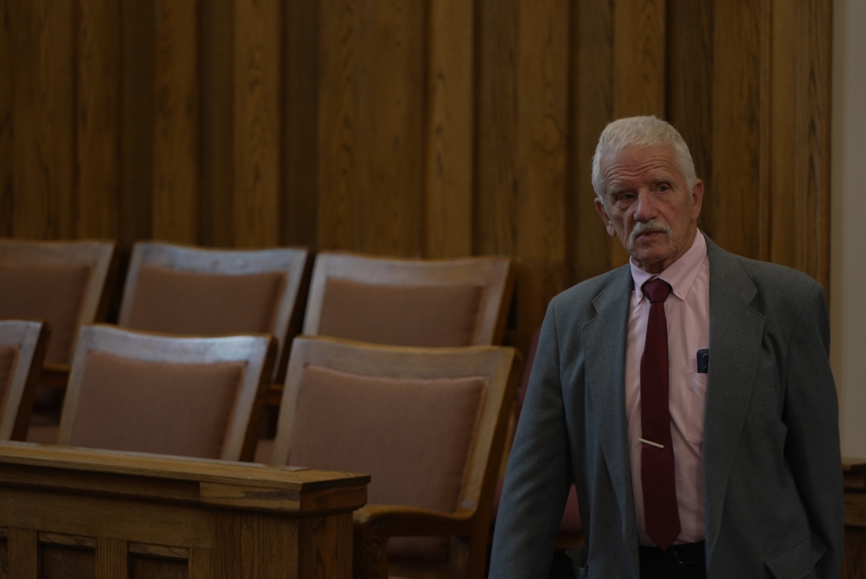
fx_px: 3249
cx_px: 433
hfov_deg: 15.2
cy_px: 290
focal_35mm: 135
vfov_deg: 10.2
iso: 500
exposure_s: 1/60
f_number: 4
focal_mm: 135
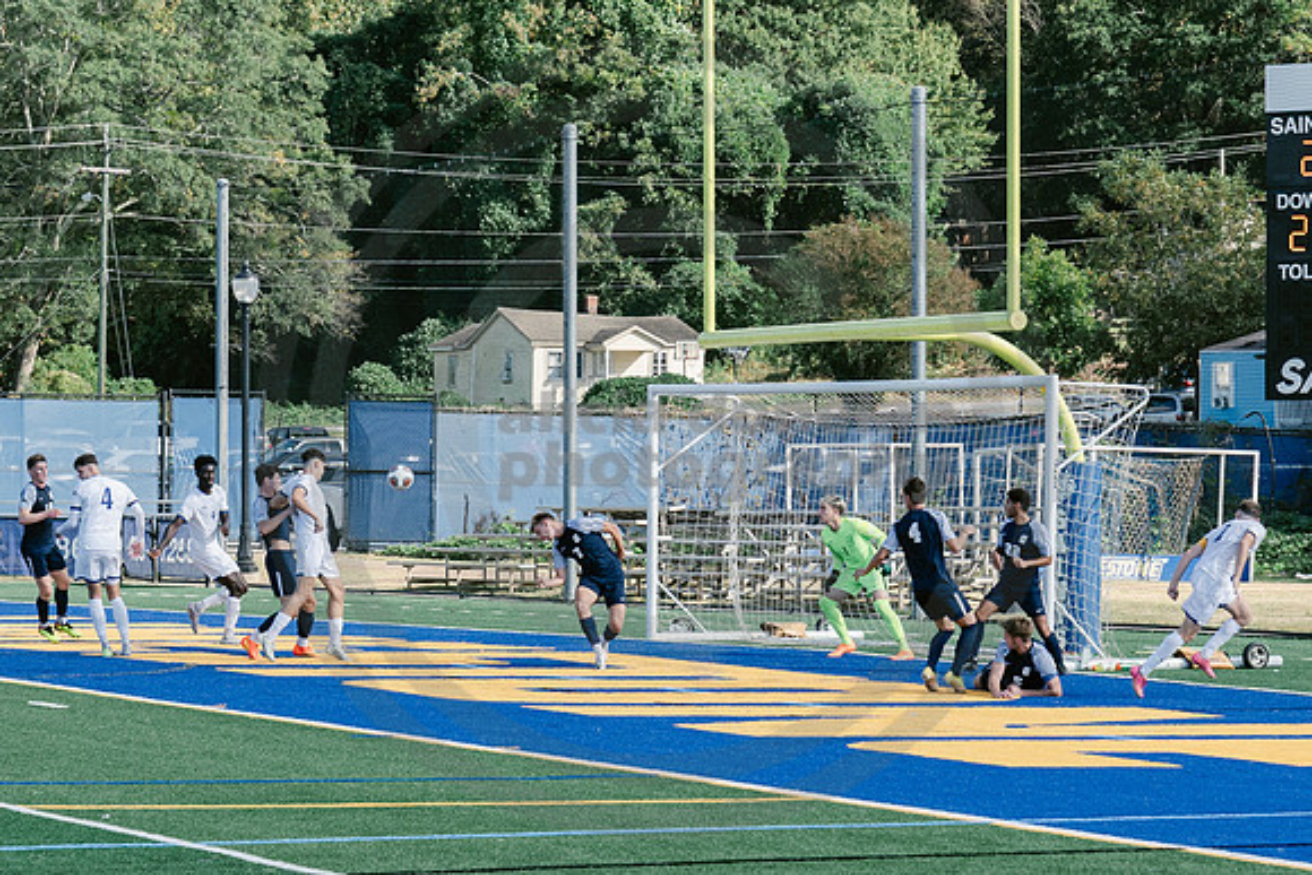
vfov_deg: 9.7
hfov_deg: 14.5
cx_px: 447
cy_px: 509
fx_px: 5161
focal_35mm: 142
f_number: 5.6
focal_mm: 70
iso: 640
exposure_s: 1/1000
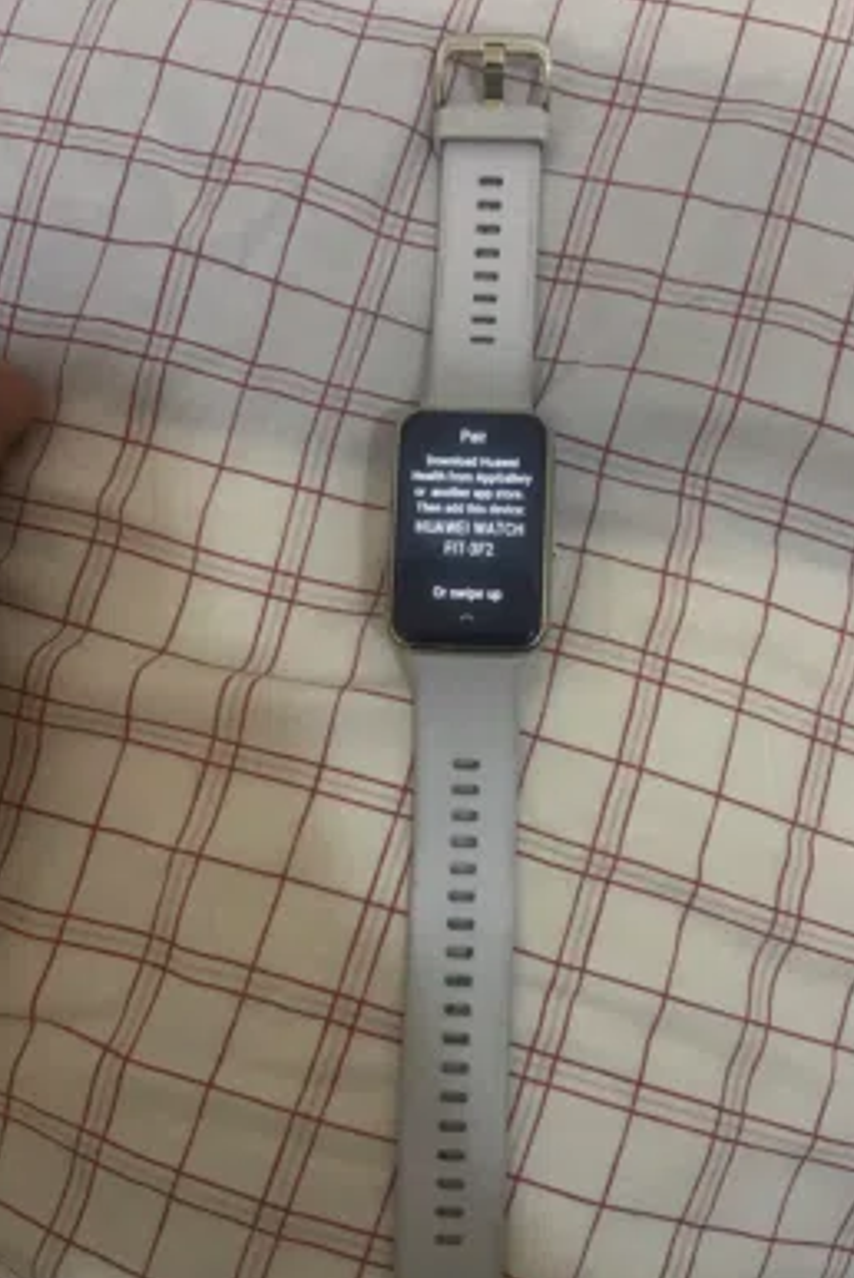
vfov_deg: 65.4
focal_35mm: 28
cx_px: 480
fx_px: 994
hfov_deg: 46.4
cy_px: 656
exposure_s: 1/34
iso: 640
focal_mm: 4.25
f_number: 1.8
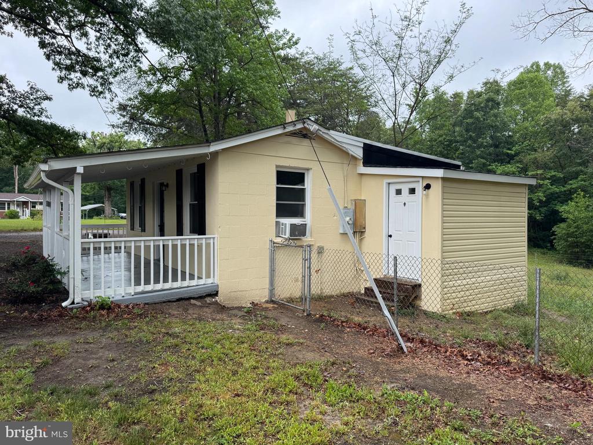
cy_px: 222
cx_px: 296
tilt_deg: +0.2
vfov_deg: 56.8
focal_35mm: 24
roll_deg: +0.6
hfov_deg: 71.6
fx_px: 411
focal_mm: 6.76
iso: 80
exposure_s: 1/782
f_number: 1.78
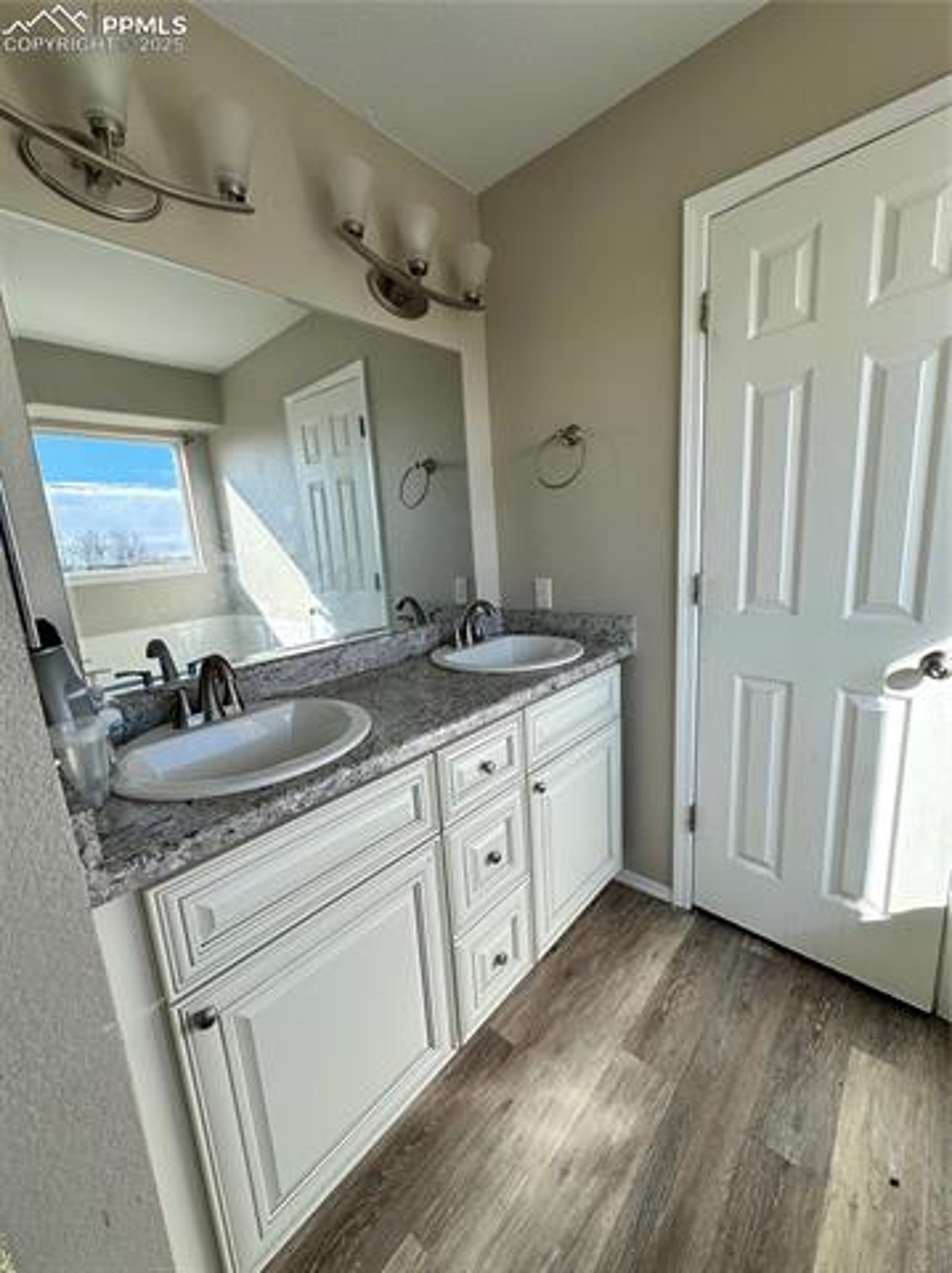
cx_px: 476
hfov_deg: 85.6
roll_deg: +4.1
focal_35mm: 14
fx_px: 514
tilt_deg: -10.4
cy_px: 636
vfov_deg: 102.1
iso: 40
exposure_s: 1/326
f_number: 2.2
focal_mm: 2.22
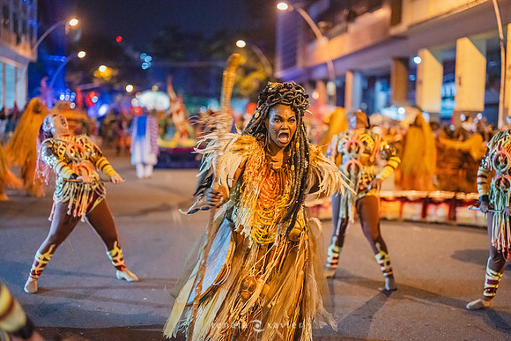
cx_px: 256
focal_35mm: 50
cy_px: 170
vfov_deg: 27.0
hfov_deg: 39.6
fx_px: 710
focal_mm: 50
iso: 6400
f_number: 1.2
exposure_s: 1/320
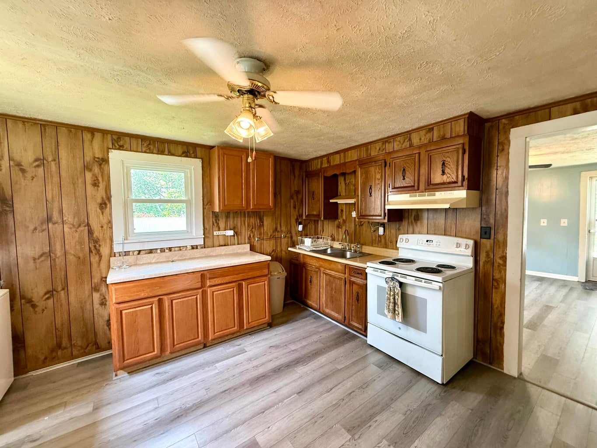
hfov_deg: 102.1
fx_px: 241
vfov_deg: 85.7
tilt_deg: -0.7
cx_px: 298
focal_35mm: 14
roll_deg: +1.2
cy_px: 224
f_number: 2.2
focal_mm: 2.22
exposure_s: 1/60
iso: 320
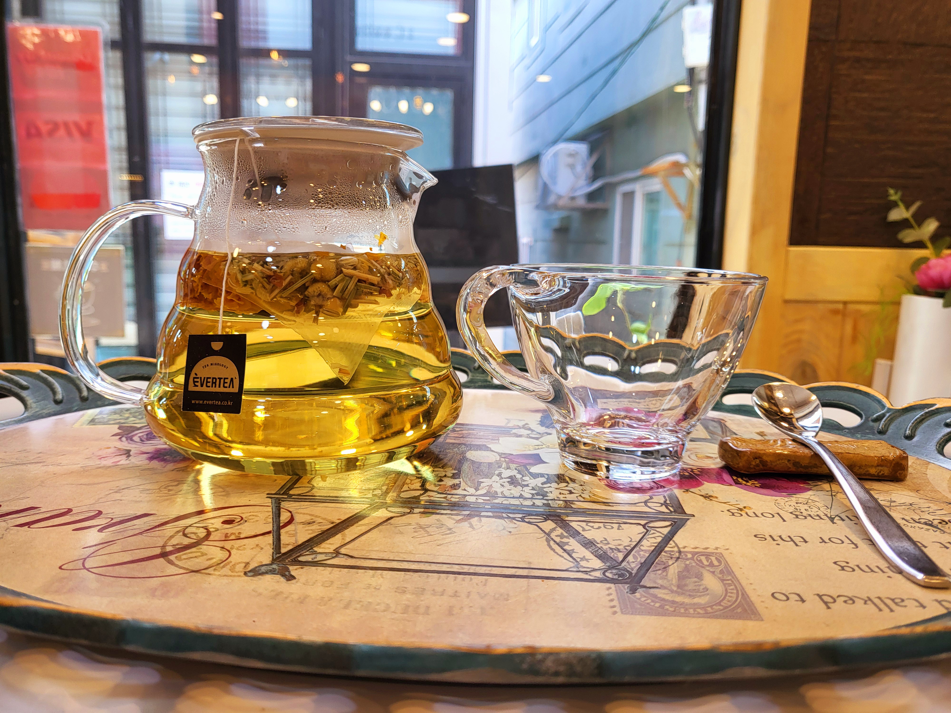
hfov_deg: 67.3
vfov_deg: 53.1
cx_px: 476
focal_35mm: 26
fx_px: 714
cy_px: 356
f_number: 1.8
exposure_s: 1/143
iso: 50
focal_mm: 4.25
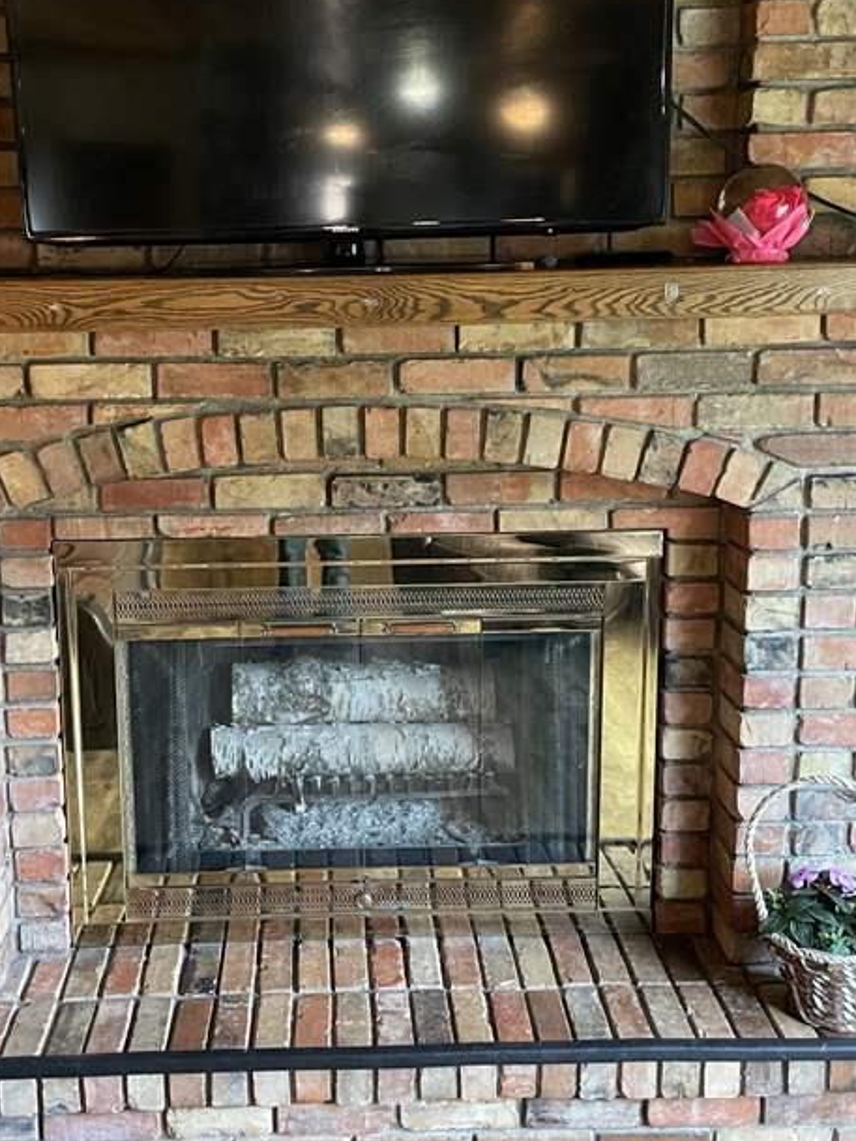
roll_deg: +1.1
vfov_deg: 45.7
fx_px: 1351
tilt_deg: -11.7
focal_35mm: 41
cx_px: 365
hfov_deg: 35.1
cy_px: 513
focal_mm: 4.2
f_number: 1.6
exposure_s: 1/60
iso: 400
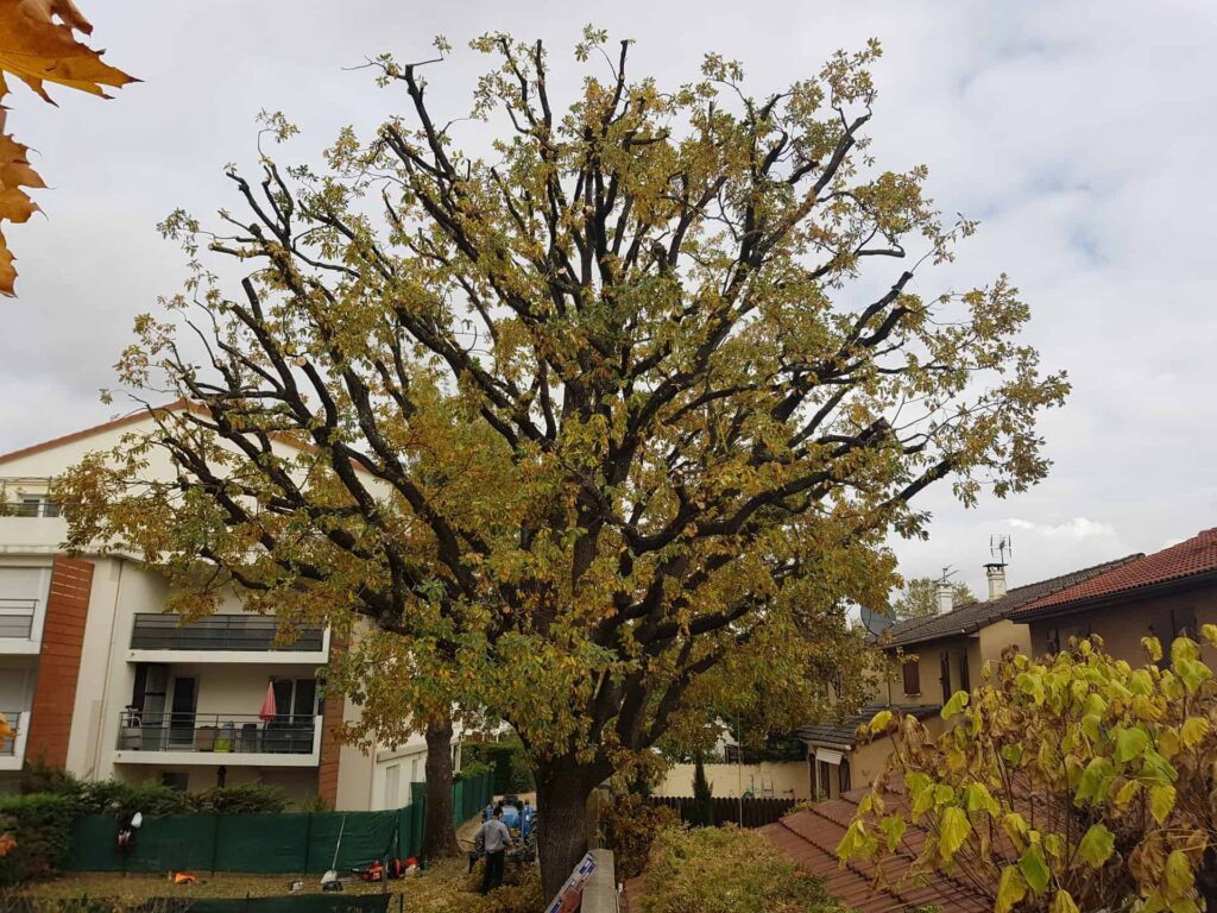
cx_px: 608
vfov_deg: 53.1
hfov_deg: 67.3
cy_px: 456
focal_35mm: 26
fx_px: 914
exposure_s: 1/1456
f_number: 1.7
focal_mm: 4.2
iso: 40
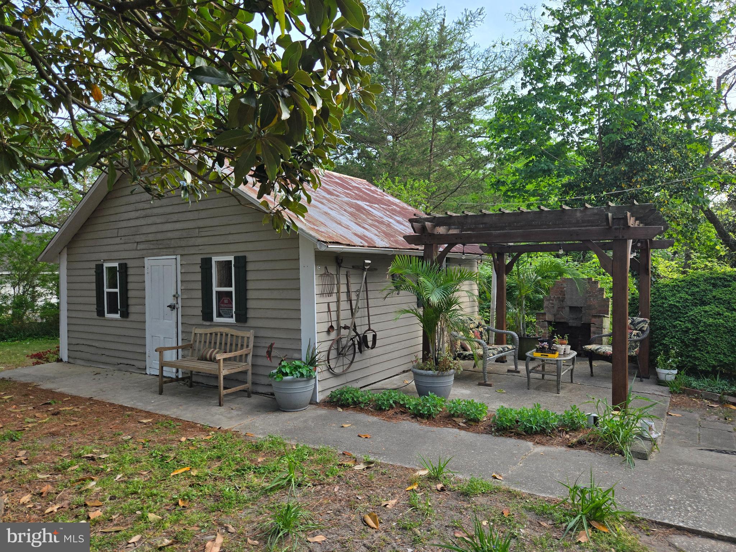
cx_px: 368
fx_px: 489
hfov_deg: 73.9
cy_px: 276
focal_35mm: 23
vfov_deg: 58.9
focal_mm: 5.4
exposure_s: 1/1668
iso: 80
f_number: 1.8
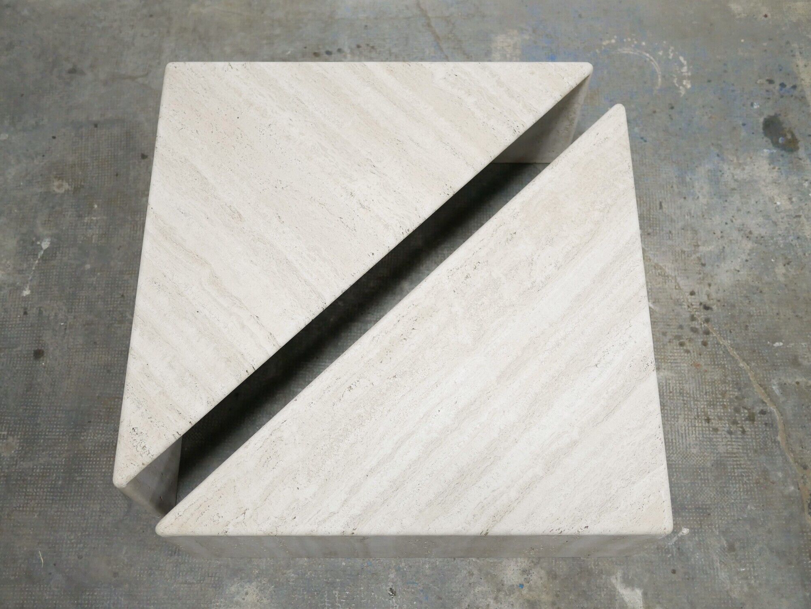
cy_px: 304
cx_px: 406
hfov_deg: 46.8
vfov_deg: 36.0
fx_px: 938
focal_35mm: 40
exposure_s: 1/60
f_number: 1.7
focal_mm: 20
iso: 1250
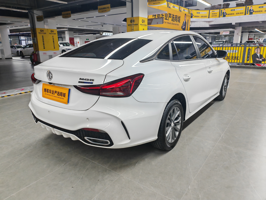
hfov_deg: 69.4
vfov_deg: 54.9
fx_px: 192
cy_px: 100
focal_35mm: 25
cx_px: 133
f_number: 1.9
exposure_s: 1/100
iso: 125
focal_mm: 5.3
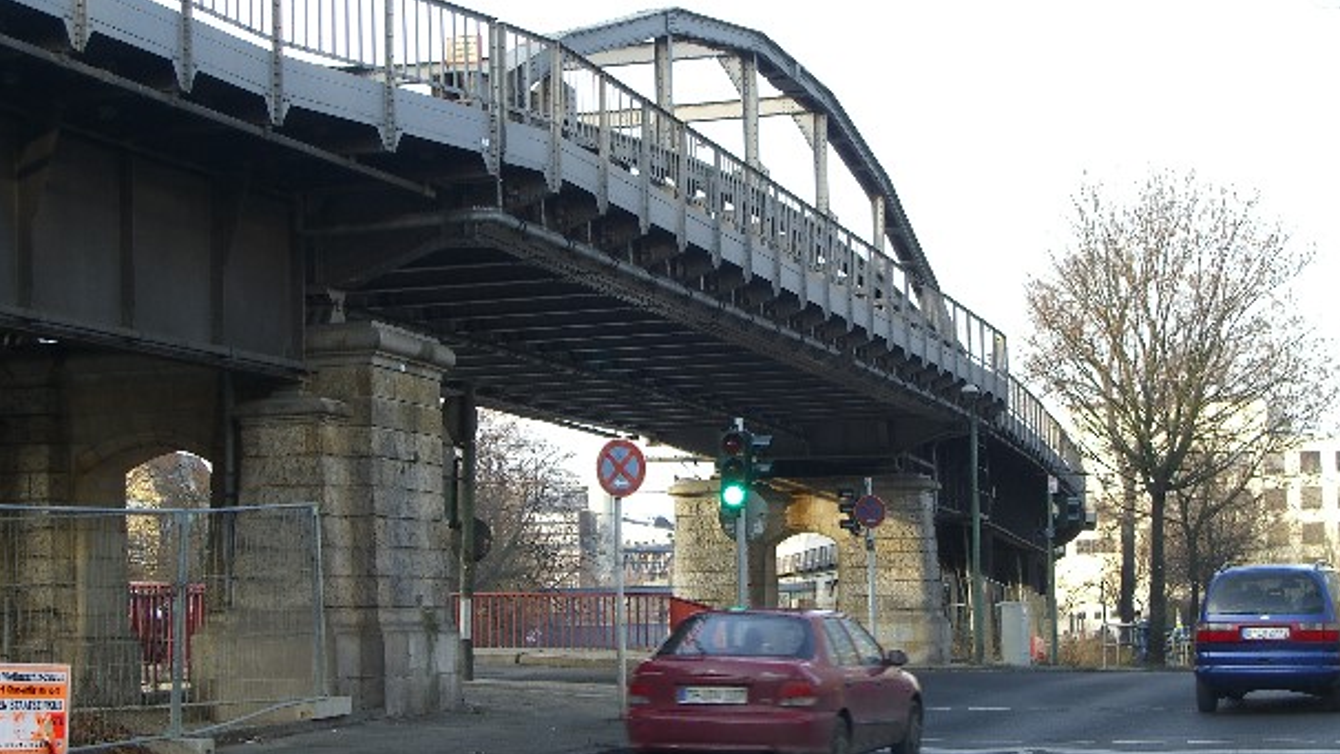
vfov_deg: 16.1
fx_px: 2665
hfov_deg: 28.2
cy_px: 420
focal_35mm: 75
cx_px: 674
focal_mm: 14.2
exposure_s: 1/100
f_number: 4
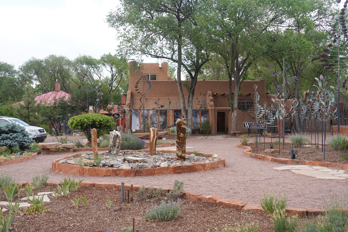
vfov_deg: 33.4
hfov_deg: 48.5
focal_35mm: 40
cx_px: 174
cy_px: 116
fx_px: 387
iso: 100
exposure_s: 1/100
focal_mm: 40
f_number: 5
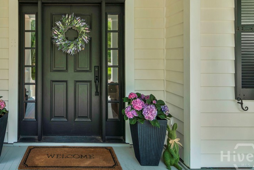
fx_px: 175
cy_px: 55
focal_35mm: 25
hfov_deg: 69.0
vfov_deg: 50.7
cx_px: 75
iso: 100
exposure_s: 1/25
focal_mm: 11
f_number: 7.1
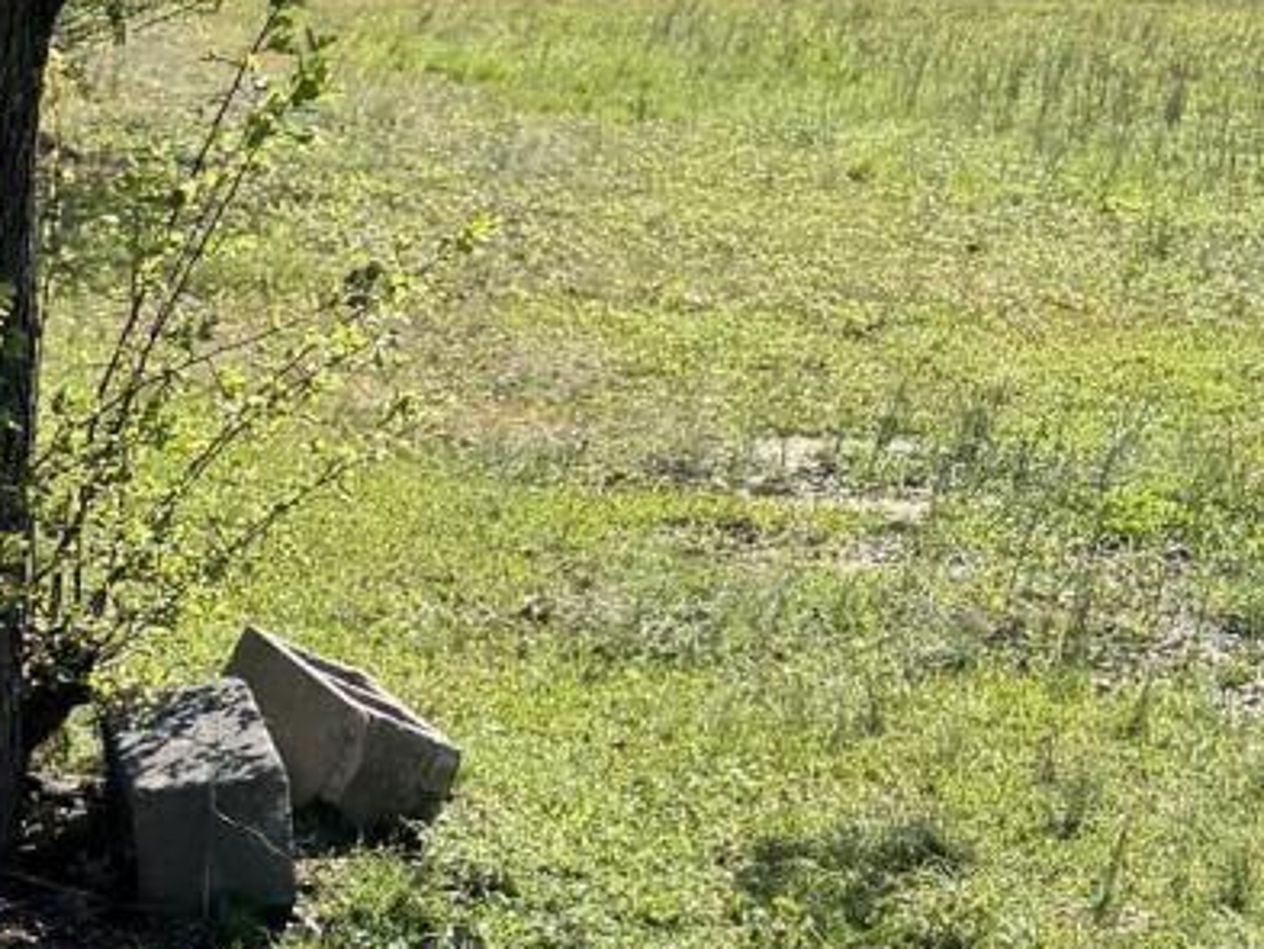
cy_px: 505
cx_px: 1032
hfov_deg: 16.0
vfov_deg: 12.2
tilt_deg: -7.1
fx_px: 4456
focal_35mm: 122
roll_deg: -3.0
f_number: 1.78
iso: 100
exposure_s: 1/3759
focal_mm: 6.76
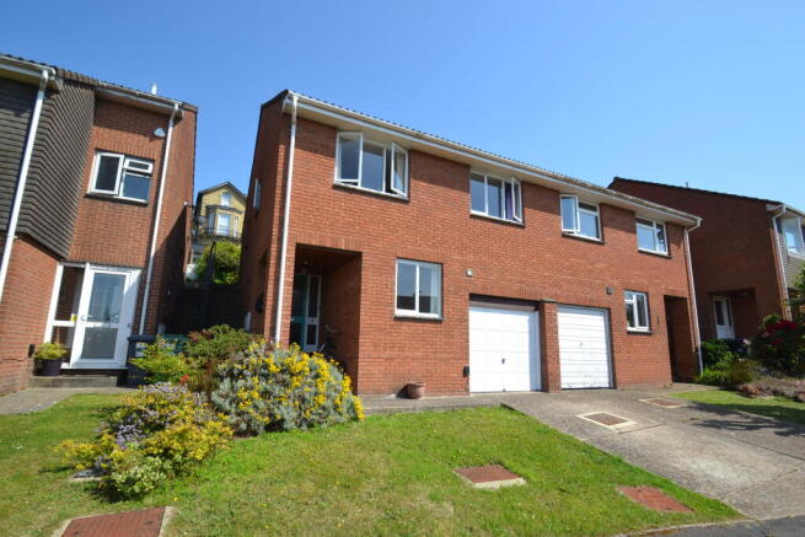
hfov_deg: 95.0
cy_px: 268
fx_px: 369
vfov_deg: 72.1
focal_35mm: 16
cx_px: 402
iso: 100
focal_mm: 11
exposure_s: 1/250
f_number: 8
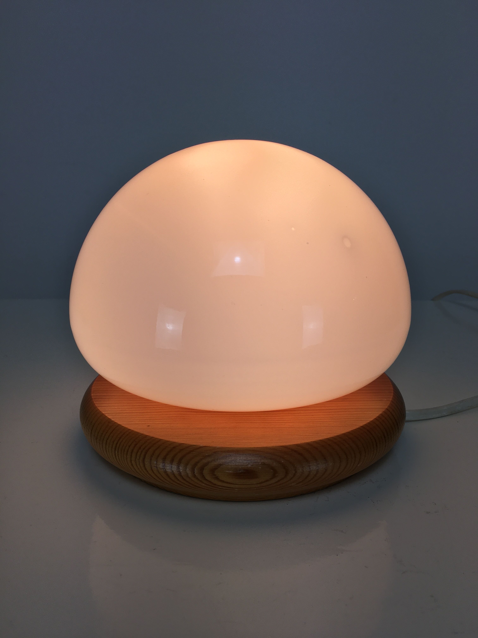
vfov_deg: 61.7
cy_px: 319
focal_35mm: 29
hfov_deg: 48.2
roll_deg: +0.1
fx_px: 534
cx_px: 239
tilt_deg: -16.5
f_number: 2.2
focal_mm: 4.15
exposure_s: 1/188
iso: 25
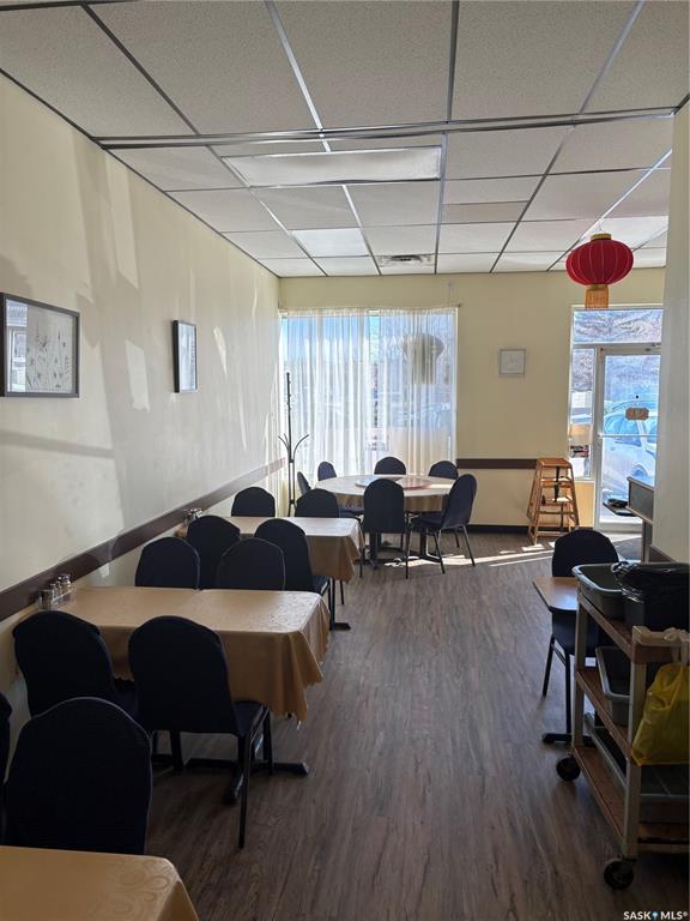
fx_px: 691
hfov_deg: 53.1
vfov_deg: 67.3
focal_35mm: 26
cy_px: 460
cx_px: 345
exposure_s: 1/453
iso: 50
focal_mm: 5.96
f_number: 1.6
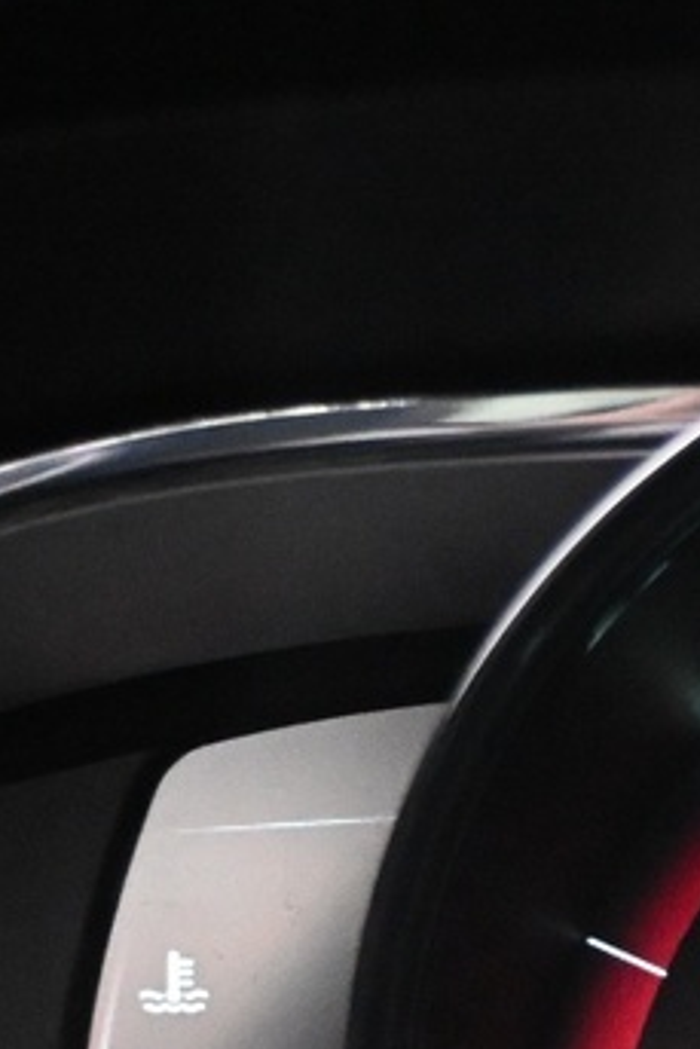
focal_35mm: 138
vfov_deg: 14.6
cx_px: 1223
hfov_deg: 9.5
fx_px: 4026
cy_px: 997
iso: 5600
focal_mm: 19.5
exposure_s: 1/60
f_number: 3.8
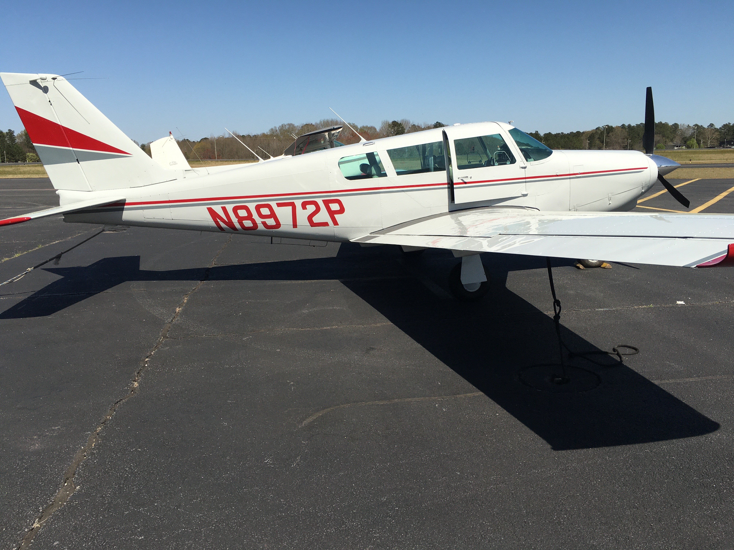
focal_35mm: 29
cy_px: 275
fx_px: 615
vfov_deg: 48.2
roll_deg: +1.2
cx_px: 367
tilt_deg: -12.1
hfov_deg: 61.7
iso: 25
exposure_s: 1/2137
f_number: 2.2
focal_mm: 4.15
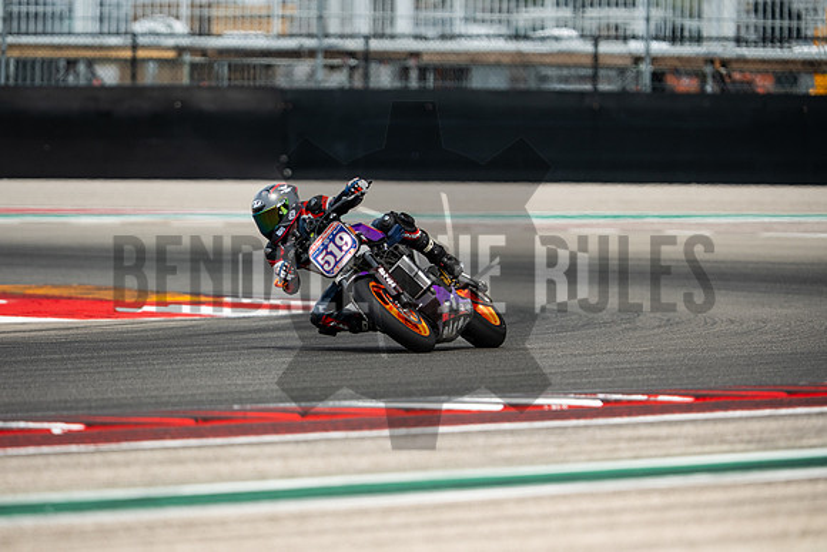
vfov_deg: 3.3
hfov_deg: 4.9
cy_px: 276
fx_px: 9650
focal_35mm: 420
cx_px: 414
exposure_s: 1/1600
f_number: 2.8
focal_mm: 280
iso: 250
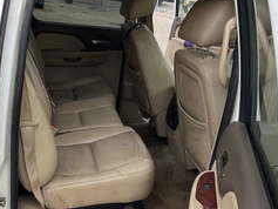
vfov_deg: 29.5
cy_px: 141
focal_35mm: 49
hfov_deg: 38.4
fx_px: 394
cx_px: 91
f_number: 1.8
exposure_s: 1/383
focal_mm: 3
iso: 25
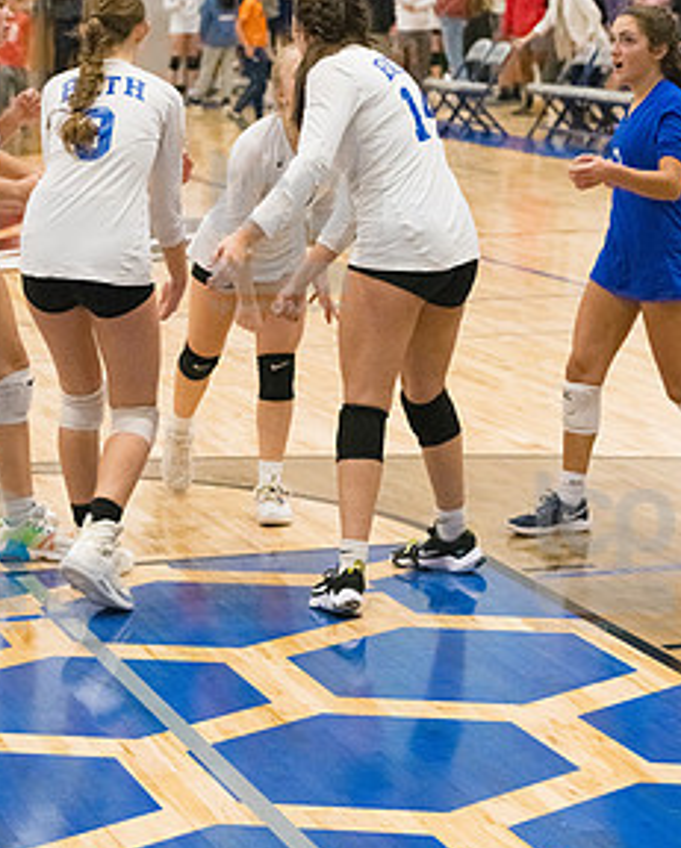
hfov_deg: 12.3
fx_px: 3169
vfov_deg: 15.2
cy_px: 233
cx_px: 280
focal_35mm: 126
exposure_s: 1/1600
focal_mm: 86
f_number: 4.5
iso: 10000
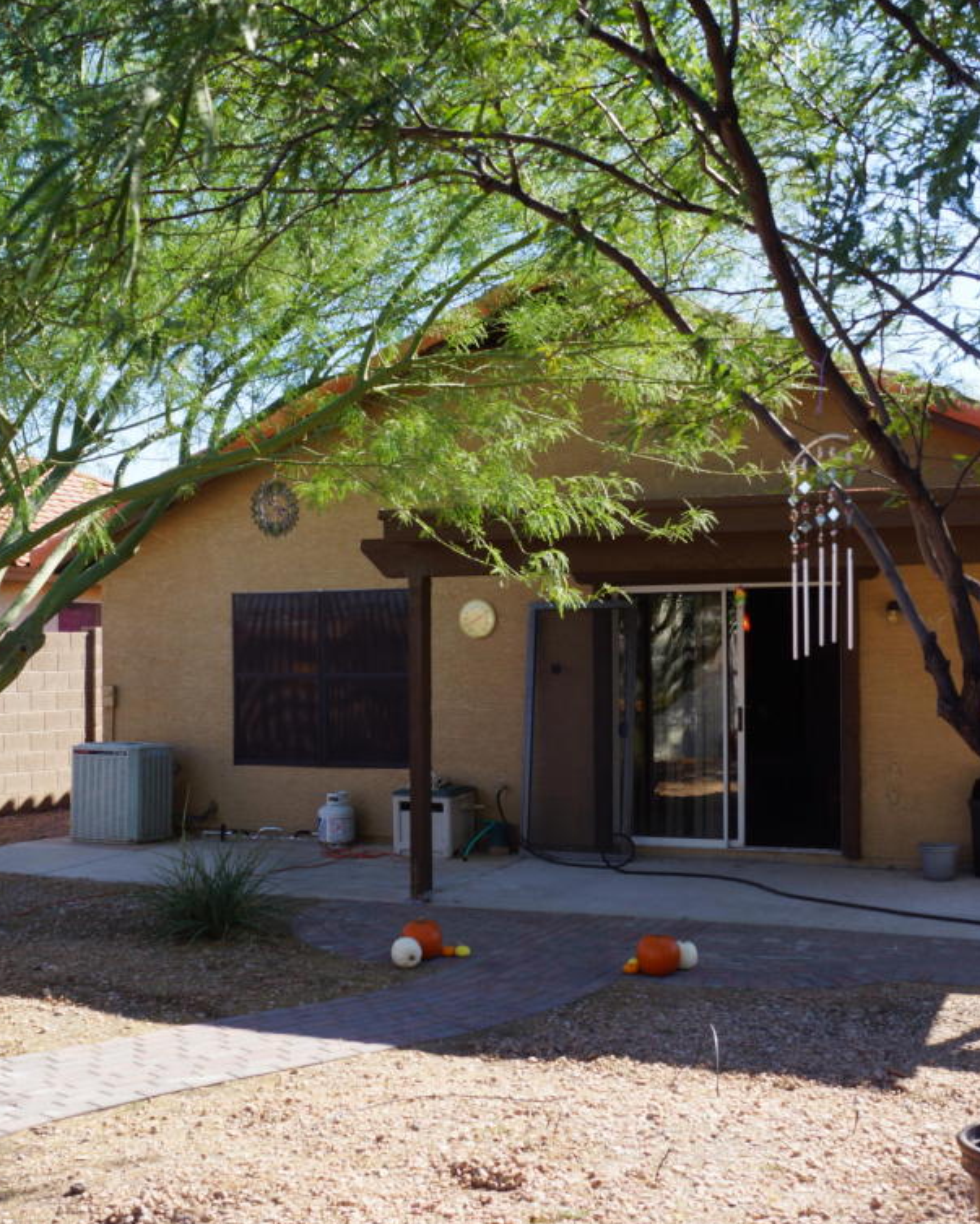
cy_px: 621
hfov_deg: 34.9
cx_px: 518
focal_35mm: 43
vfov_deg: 42.9
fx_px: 1558
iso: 100
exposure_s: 1/100
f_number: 9
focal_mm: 20
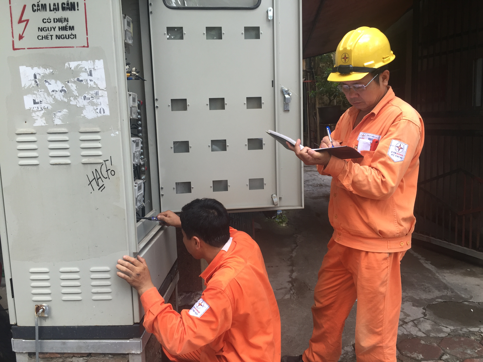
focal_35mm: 29
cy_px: 181
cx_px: 242
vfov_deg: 48.2
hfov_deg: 61.7
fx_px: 405
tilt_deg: -9.5
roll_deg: +1.4
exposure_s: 1/120
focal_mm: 4.15
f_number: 2.2
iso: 40
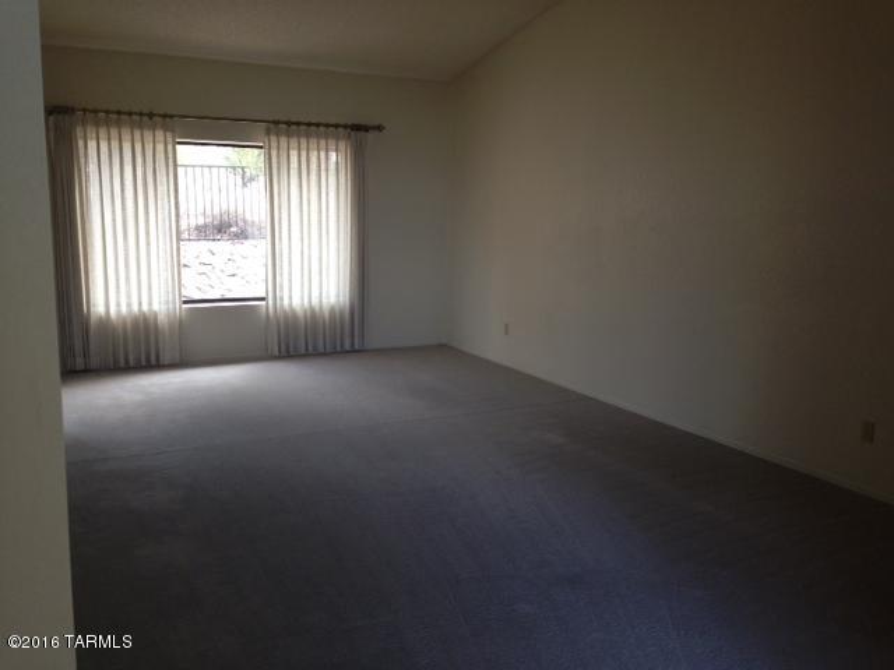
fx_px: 852
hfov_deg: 55.4
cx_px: 447
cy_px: 335
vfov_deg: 42.9
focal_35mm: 33
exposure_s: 1/60
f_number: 2.4
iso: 80
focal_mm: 4.12
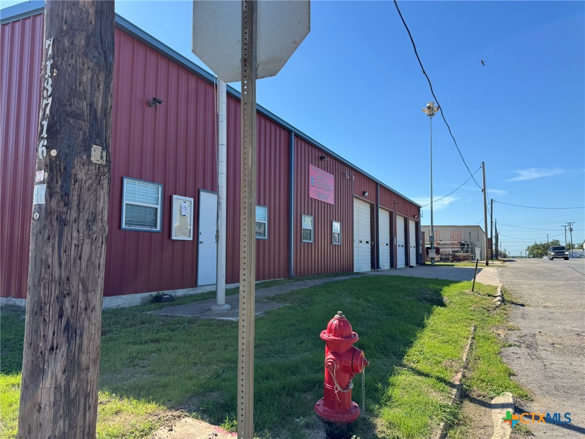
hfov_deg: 71.6
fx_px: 406
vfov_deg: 56.8
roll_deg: +0.6
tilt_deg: +3.8
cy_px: 220
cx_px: 292
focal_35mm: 24
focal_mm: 6.76
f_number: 1.78
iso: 80
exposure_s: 1/3096
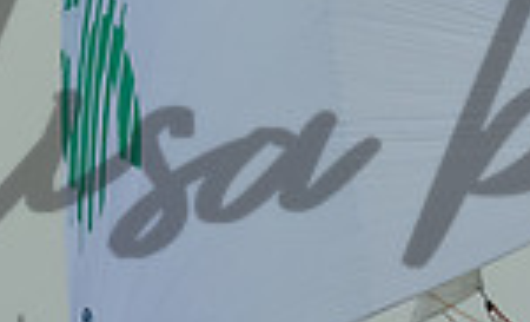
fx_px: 12034
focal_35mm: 840
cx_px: 709
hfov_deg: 2.5
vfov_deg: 1.5
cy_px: -63
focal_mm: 135
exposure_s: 1/1600
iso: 800
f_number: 9
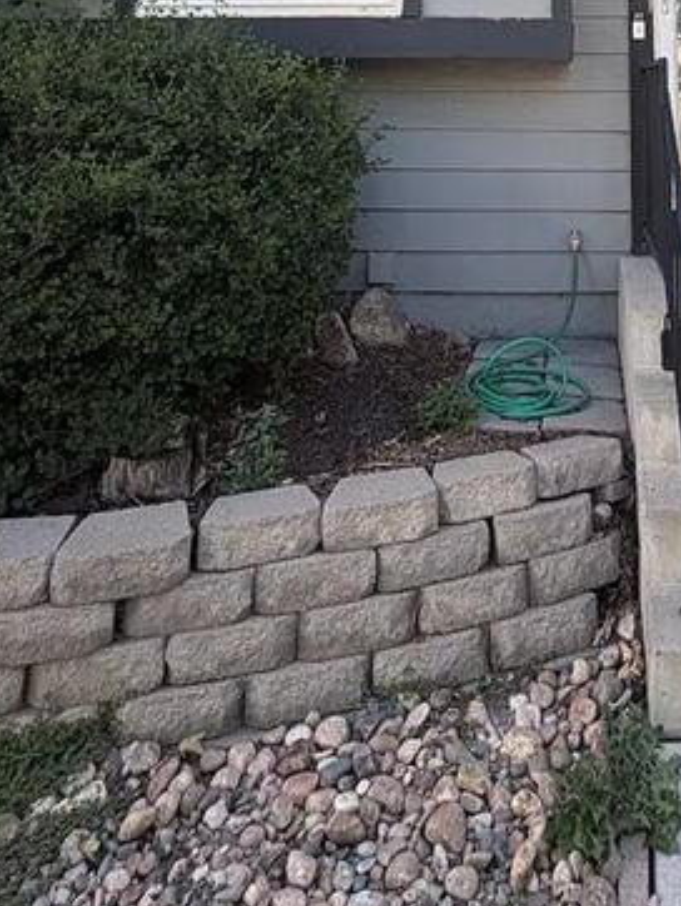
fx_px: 865
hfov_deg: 40.5
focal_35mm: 33
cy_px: -96
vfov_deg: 42.9
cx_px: 583
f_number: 2.2
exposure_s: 1/175
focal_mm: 2.22
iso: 40
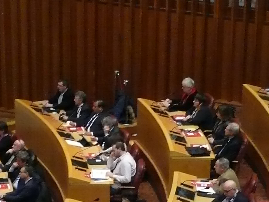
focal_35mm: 141
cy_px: 297
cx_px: 186
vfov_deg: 10.2
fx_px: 1095
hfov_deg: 14.0
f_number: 2.8
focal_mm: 7.4
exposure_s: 1/40
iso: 400
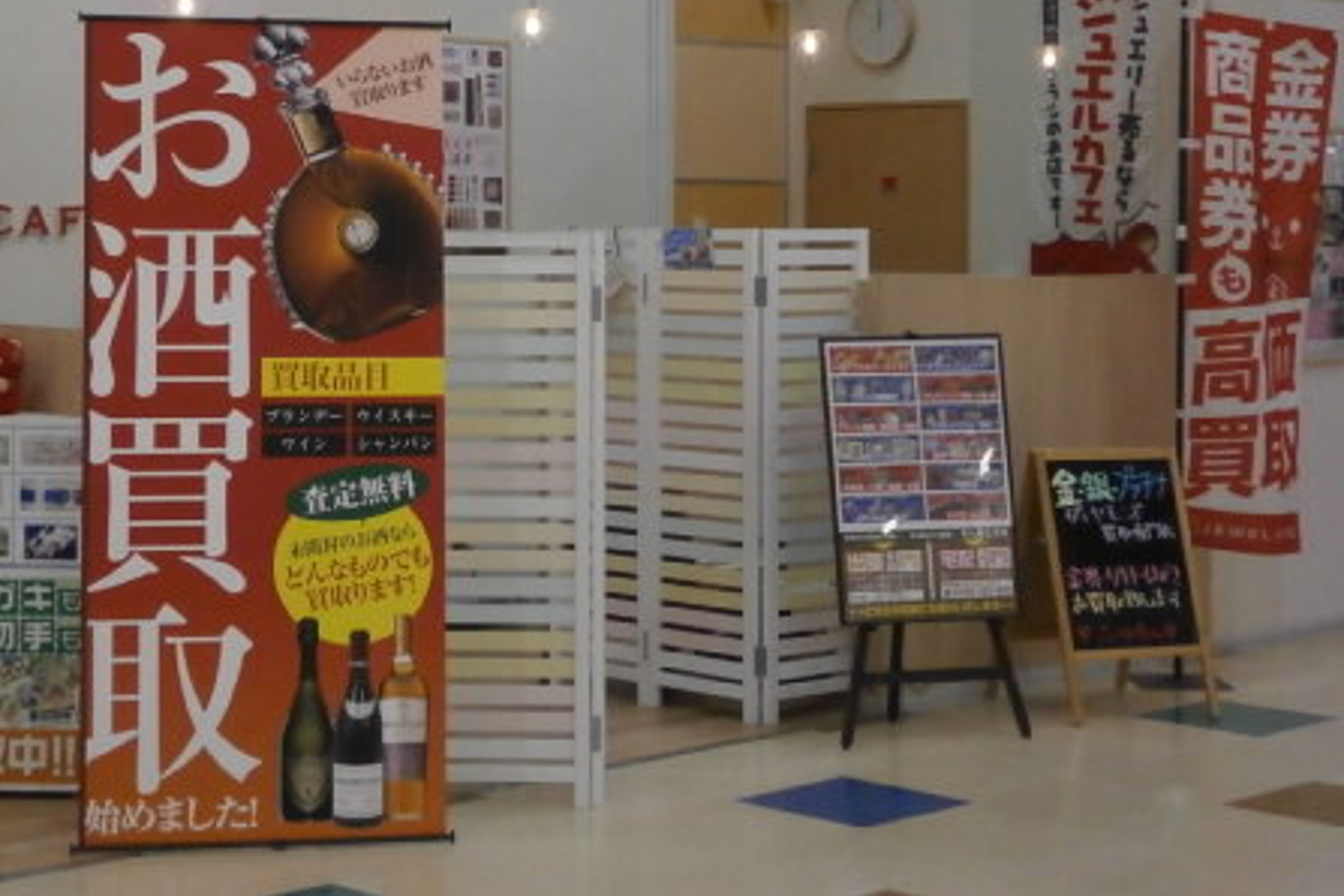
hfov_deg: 28.8
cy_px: 226
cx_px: 526
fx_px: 2613
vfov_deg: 19.3
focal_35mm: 70
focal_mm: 8.3
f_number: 3.4
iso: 640
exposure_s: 1/250
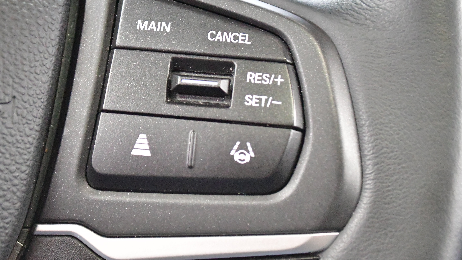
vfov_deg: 16.1
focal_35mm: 75
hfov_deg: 28.2
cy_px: 98
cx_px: 212
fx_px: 919
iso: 12800
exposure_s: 1/40
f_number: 5.3
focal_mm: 44
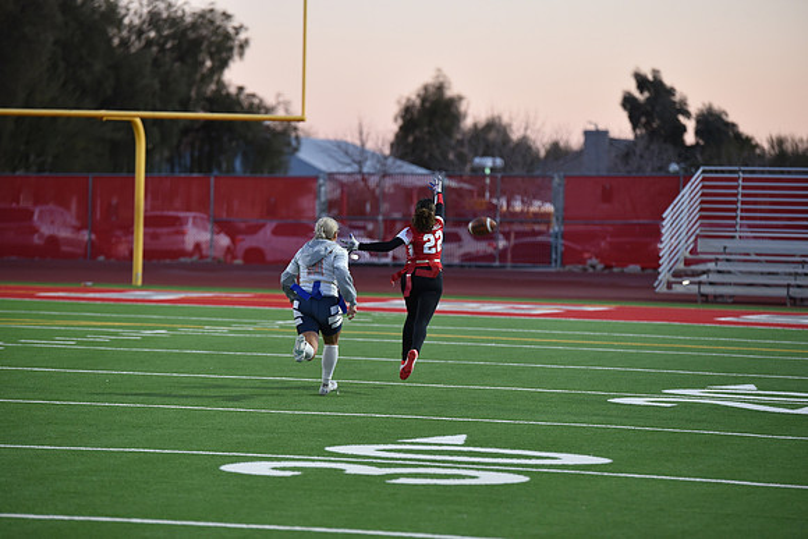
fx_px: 3816
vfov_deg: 8.1
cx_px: 404
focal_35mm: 170
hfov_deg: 12.1
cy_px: 270
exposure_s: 1/500
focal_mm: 170
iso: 1250
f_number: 2.8
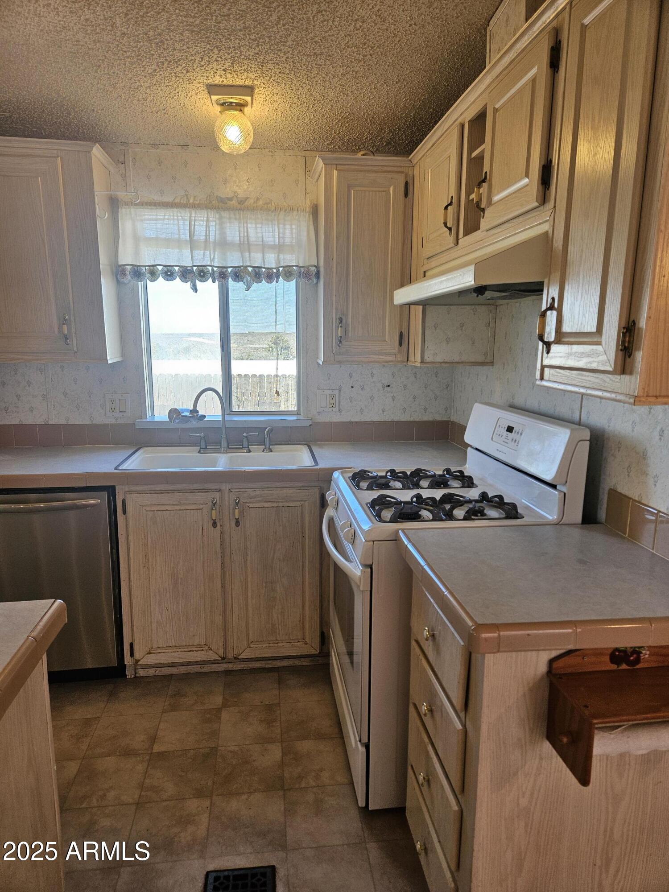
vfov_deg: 73.9
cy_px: 446
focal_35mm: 23
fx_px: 593
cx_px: 334
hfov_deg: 58.9
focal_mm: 5.4
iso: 80
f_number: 1.8
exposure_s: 1/120
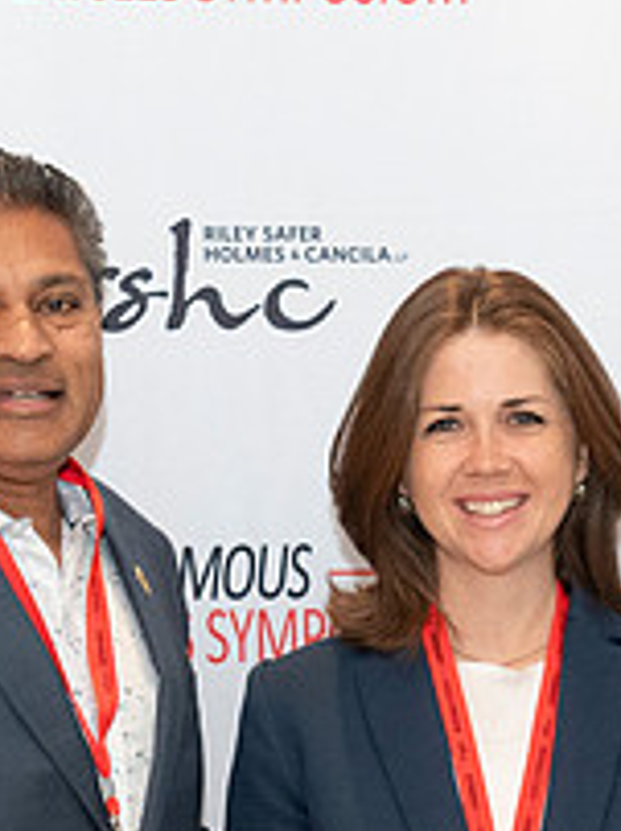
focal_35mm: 141
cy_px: 759
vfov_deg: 13.9
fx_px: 3380
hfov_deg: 10.5
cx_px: 481
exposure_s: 1/80
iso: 2500
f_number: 8
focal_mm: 34
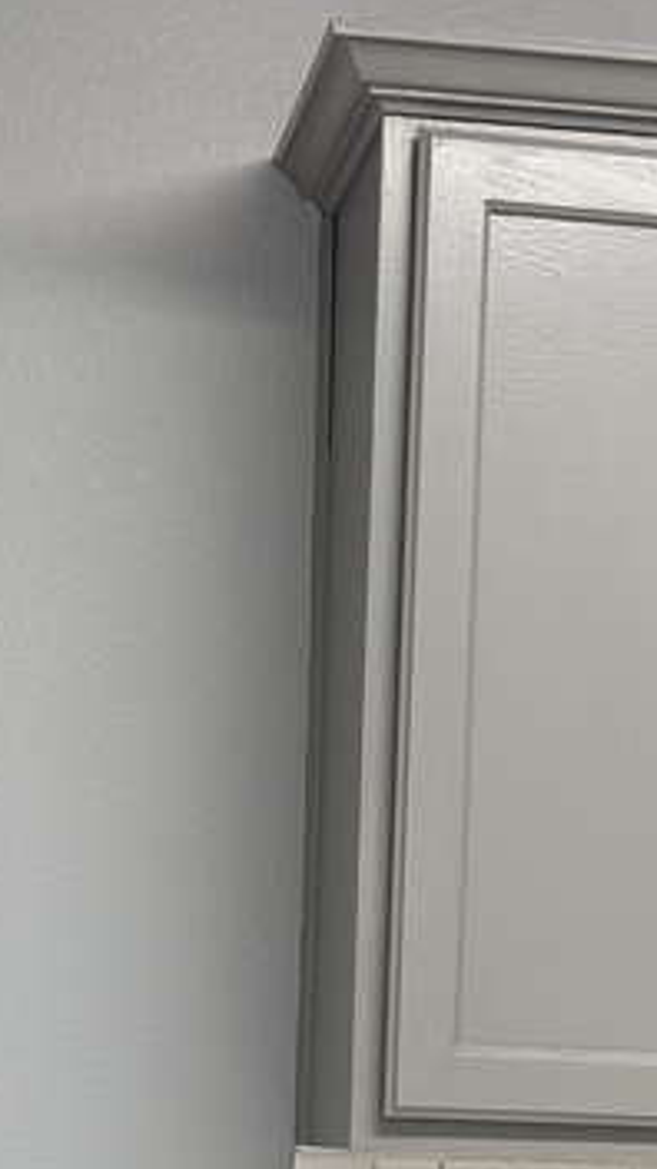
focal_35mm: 107
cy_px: 1312
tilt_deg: -3.1
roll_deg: -1.6
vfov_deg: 19.1
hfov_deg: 11.3
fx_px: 3314
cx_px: 494
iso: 100
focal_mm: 6.76
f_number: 1.78
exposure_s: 1/120
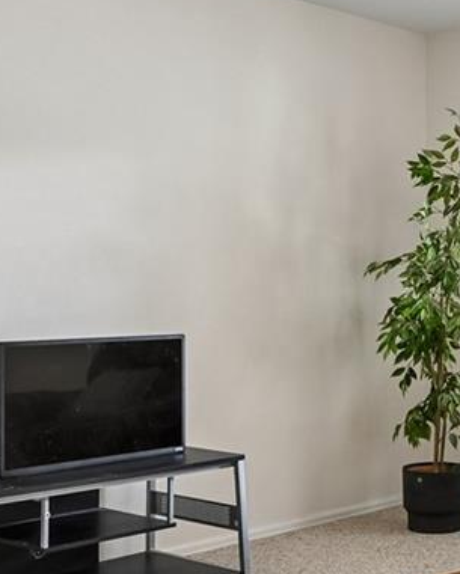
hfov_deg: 22.3
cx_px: 496
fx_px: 1105
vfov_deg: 29.1
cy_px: 256
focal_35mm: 65
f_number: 10
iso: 400
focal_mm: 16.5
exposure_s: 1/6
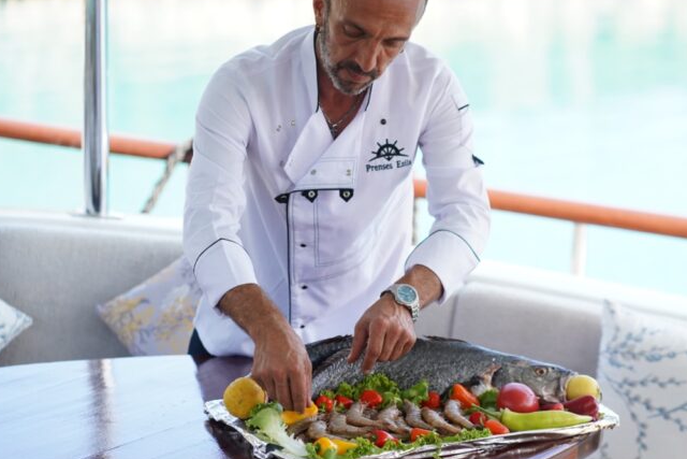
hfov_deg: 20.0
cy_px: 214
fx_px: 1947
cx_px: 398
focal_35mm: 102
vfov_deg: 13.4
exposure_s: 1/6400
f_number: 3.2
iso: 2500
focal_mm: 85
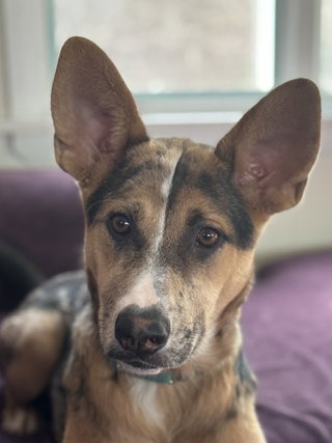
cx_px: 218
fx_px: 960
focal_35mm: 75
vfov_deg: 25.8
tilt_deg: -17.2
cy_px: 317
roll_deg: +0.8
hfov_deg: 19.6
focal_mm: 6.86
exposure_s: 1/60
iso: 160
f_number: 1.78
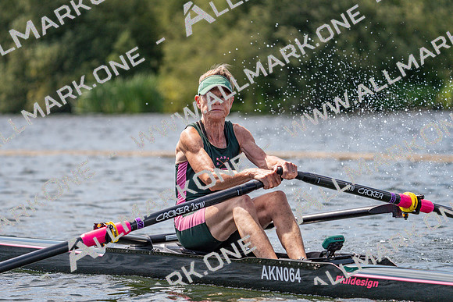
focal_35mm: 234
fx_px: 2945
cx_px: 226
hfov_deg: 8.8
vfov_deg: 5.9
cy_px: 151
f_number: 5.6
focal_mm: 234
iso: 400
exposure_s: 1/2000
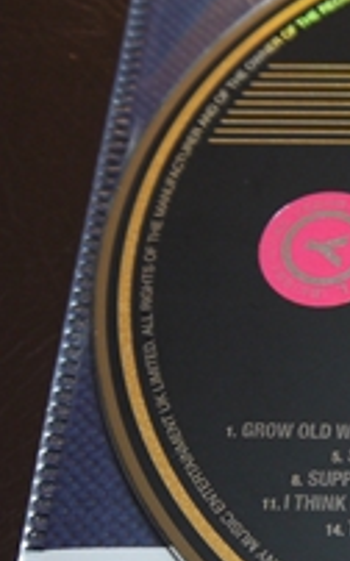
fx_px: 1253
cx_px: 547
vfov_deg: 25.2
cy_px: 339
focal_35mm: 82
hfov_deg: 14.6
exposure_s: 1/25
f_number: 3.5
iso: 400
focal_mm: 14
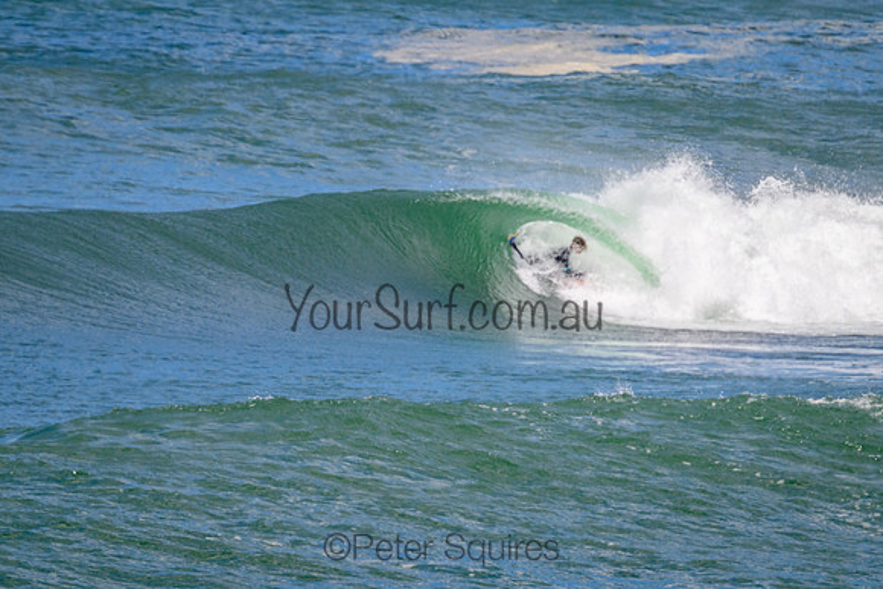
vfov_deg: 1.3
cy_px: 316
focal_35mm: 1101
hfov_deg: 1.9
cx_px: 439
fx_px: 27002
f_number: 11
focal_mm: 800
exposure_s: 1/2000
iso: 800
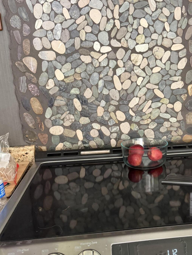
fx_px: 259
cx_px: 132
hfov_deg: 40.1
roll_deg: +1.5
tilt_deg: -14.7
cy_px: 144
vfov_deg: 52.5
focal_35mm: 35
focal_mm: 6.76
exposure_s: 1/60
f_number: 1.78
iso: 800
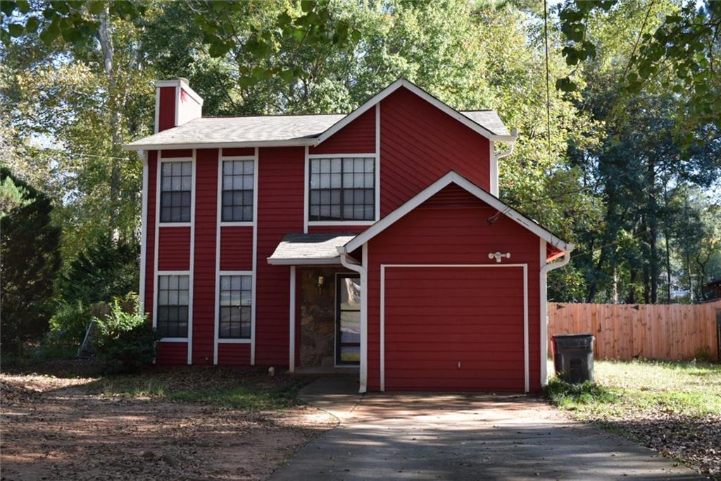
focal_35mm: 36
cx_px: 360
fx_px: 721
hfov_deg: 53.1
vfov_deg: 36.8
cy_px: 240
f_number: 7.1
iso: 400
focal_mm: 24
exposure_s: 1/200
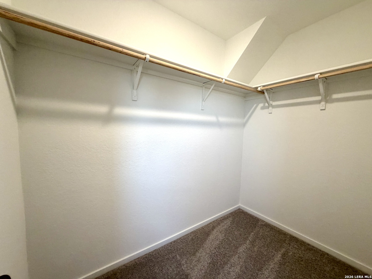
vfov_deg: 85.7
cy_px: 140
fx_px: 150
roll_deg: -1.2
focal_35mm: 14
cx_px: 186
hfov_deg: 102.1
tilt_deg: -6.6
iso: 200
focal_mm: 2.22
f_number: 2.2
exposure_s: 1/120
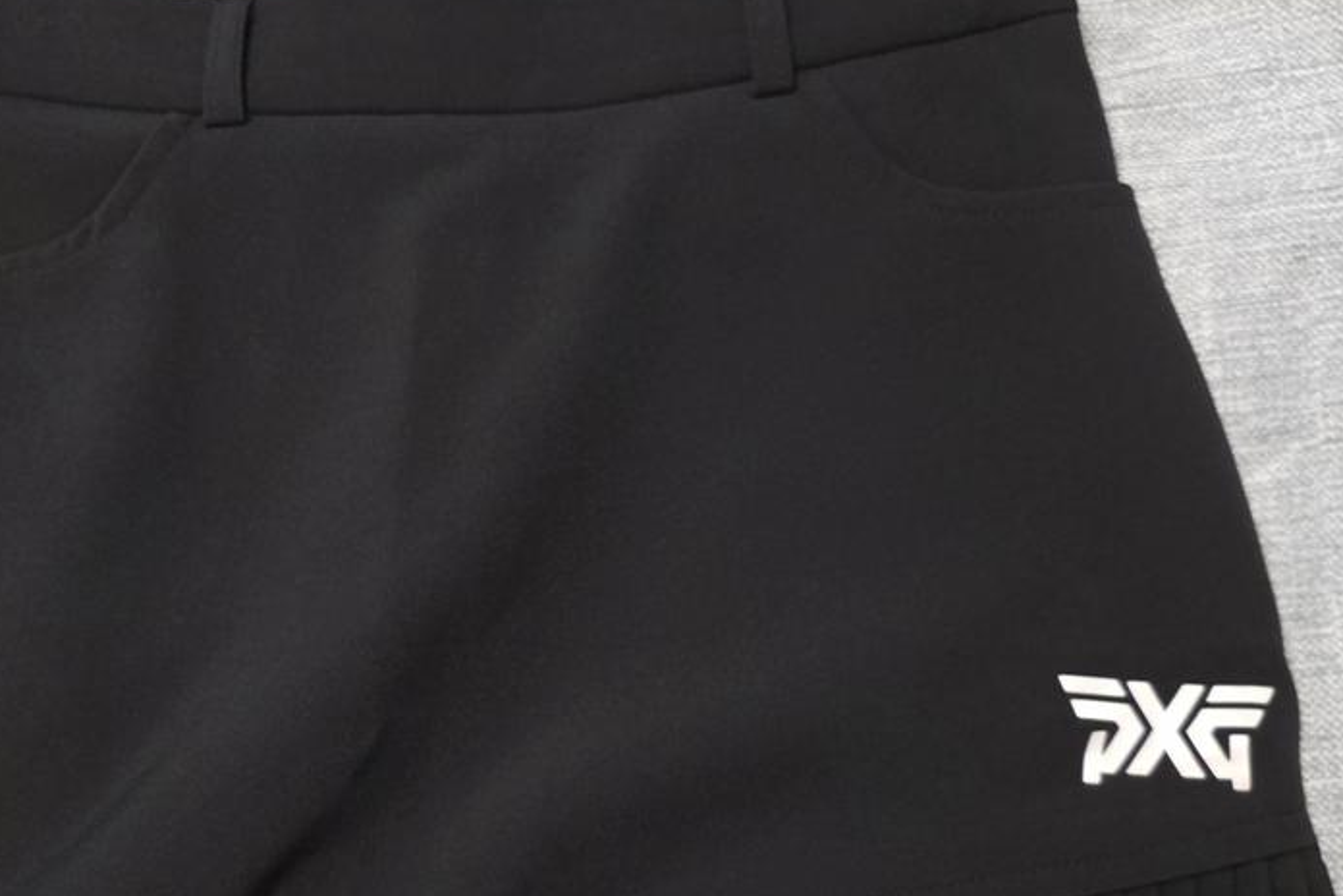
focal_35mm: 44
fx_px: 1641
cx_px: 511
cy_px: 624
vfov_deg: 30.2
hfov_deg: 44.2
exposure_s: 1/120
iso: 500
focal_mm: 6.3
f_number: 1.7
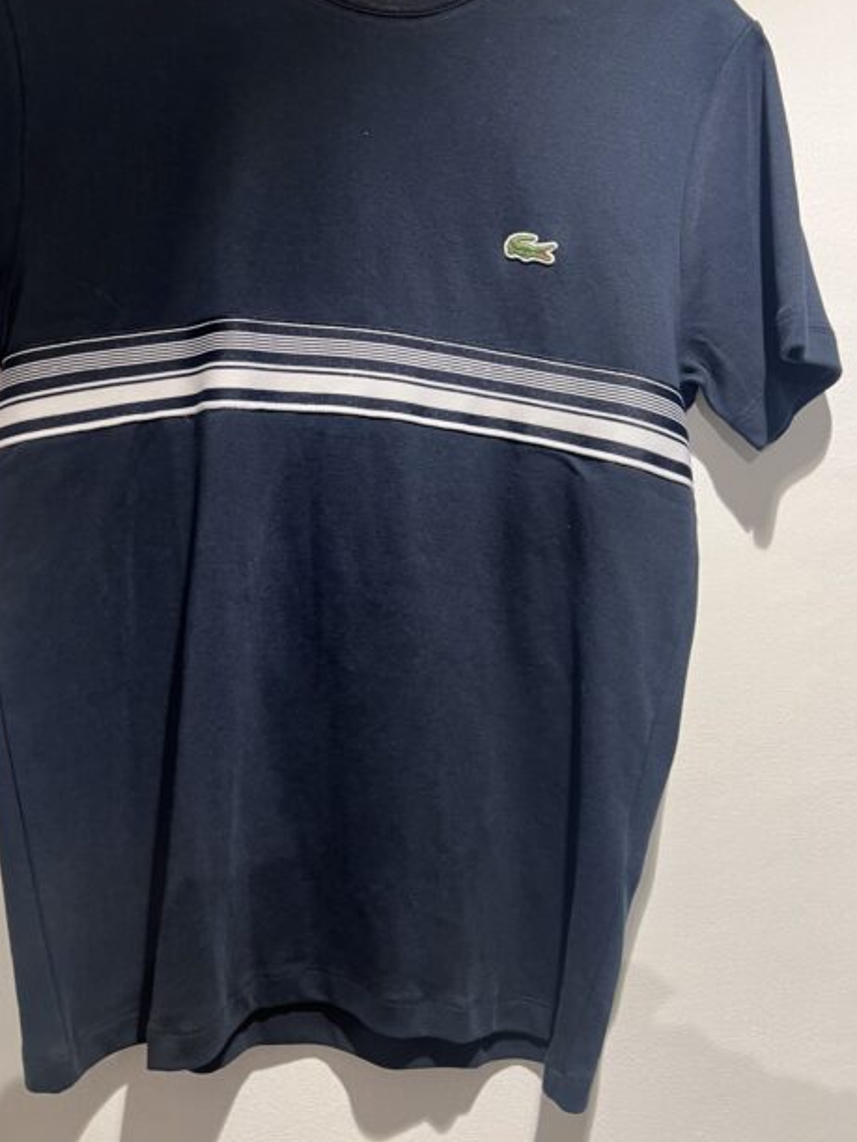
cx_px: 366
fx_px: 1122
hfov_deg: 41.7
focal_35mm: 34
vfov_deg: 53.7
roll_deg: -1.1
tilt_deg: -0.9
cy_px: 485
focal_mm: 5.7
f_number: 1.5
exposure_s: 1/50
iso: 80
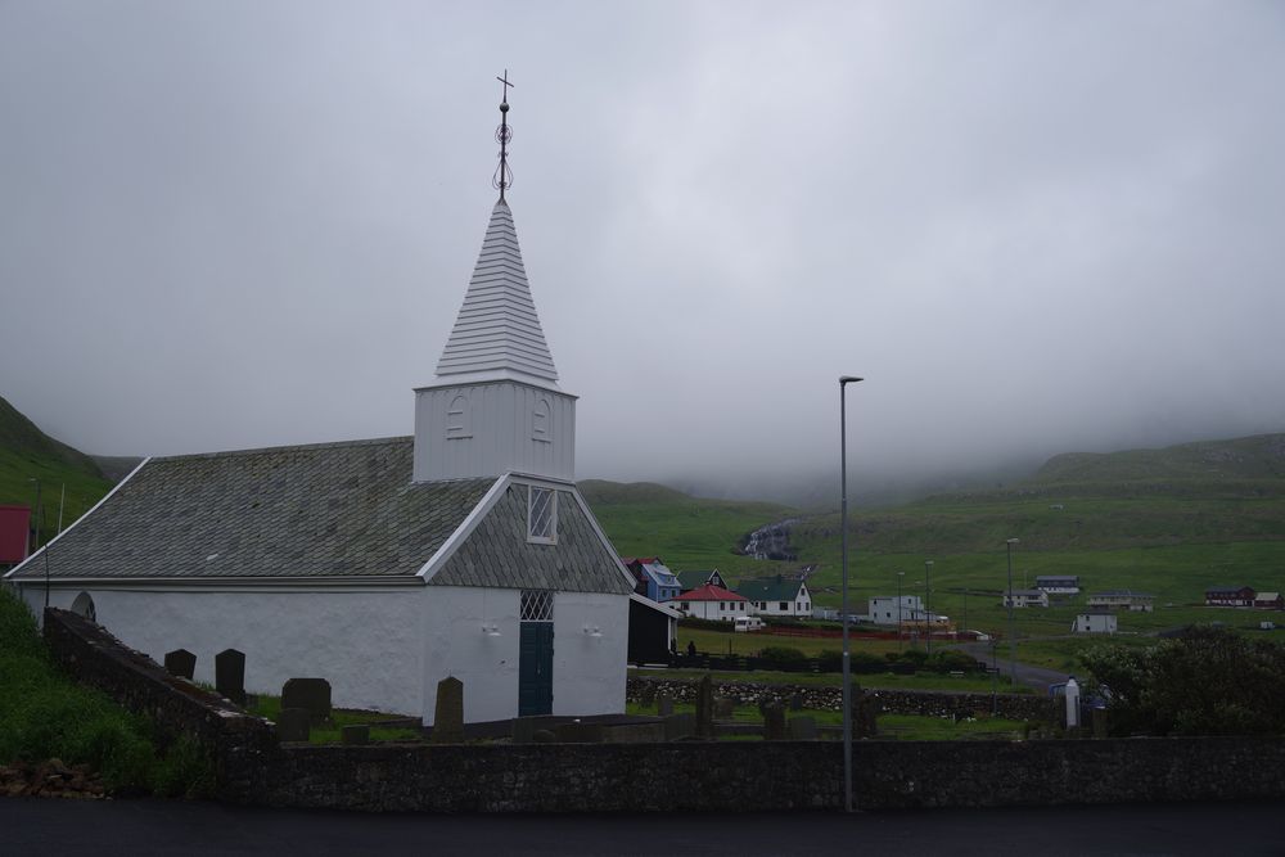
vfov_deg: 36.9
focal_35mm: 36
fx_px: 1285
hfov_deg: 53.1
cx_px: 642
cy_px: 428
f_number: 4
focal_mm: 36
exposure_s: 1/640
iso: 100
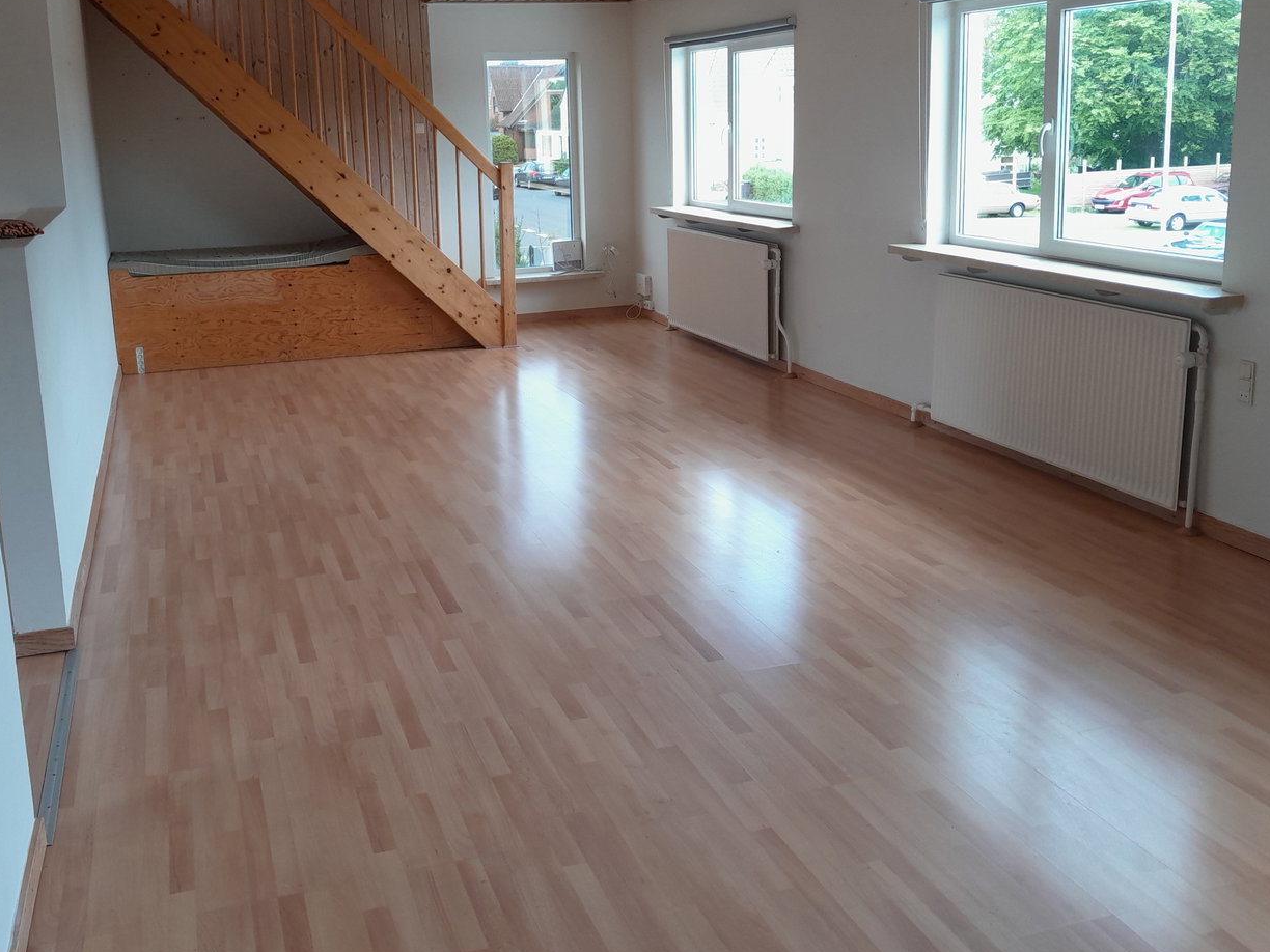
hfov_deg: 53.9
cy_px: 375
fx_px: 1247
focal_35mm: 34
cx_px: 576
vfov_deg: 41.6
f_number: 1.8
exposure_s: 1/100
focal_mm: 4
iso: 80
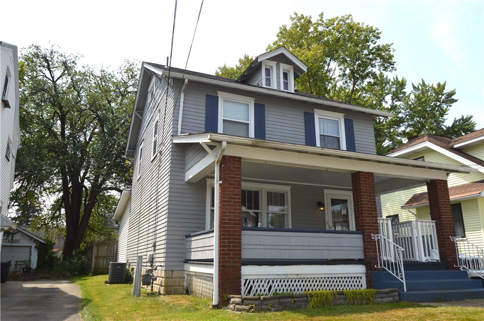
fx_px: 363
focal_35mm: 27
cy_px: 160
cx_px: 242
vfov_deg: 47.8
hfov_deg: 67.4
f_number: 9
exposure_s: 1/200
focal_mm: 18
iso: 100
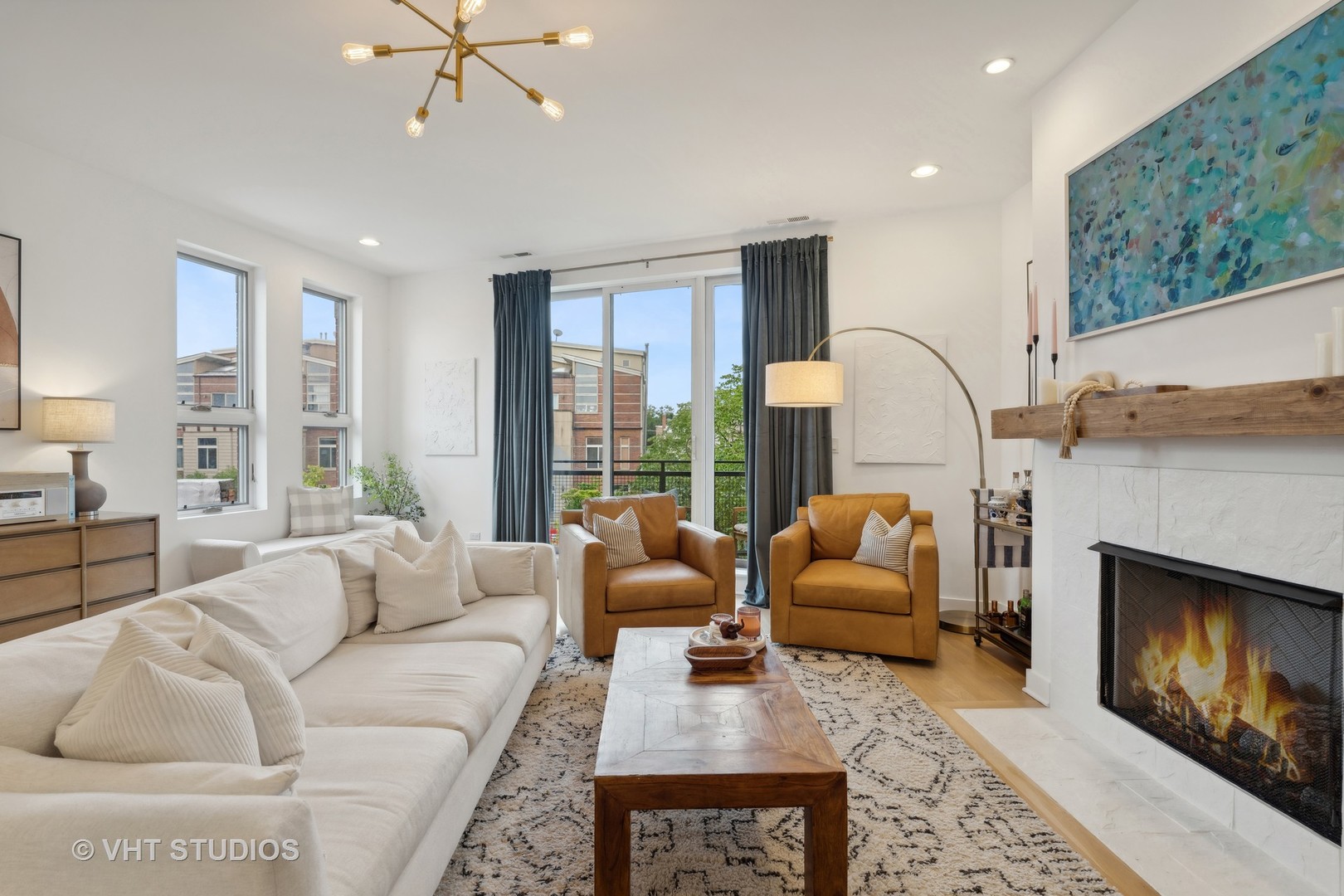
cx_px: 672
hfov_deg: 96.7
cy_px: 448
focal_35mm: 16
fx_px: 597
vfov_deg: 73.7
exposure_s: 1/15
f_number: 7.1
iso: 320
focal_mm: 16
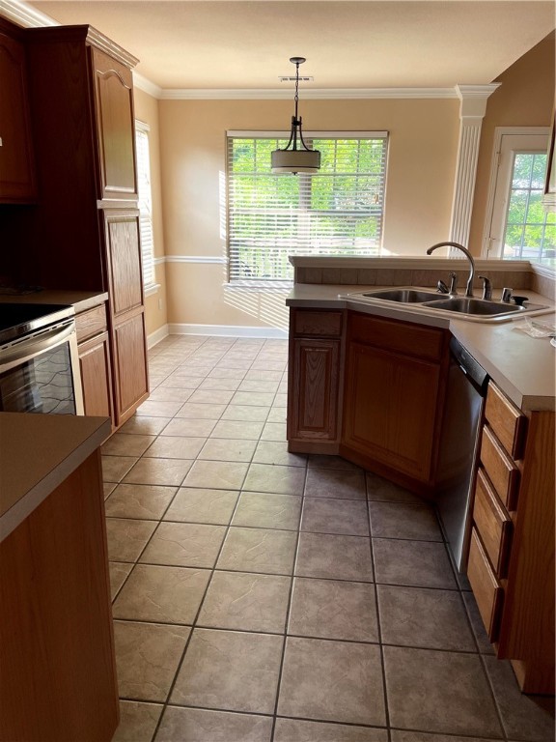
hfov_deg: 53.1
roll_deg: -0.4
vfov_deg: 67.3
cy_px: 371
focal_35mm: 26
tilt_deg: -16.5
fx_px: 557
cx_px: 278
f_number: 1.6
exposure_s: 1/121
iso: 50
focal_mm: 4.2
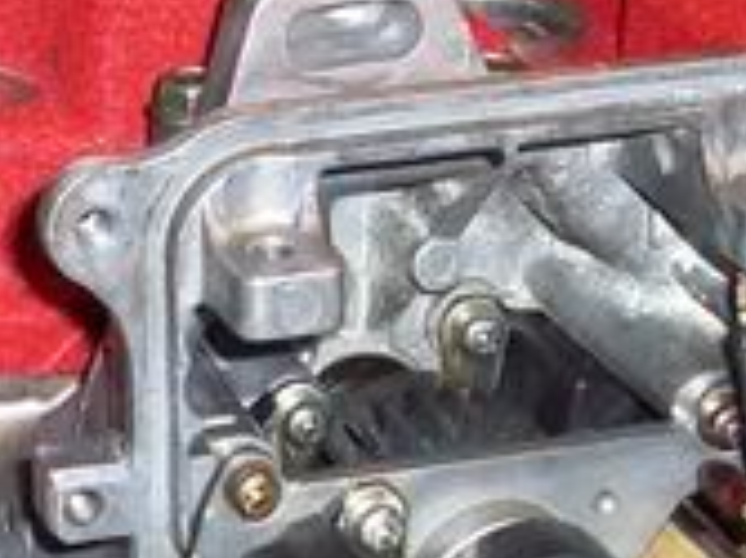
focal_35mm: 177
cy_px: 656
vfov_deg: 8.3
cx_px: 58
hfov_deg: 11.1
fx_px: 3812
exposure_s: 1/64
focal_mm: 6.2
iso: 160
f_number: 2.8
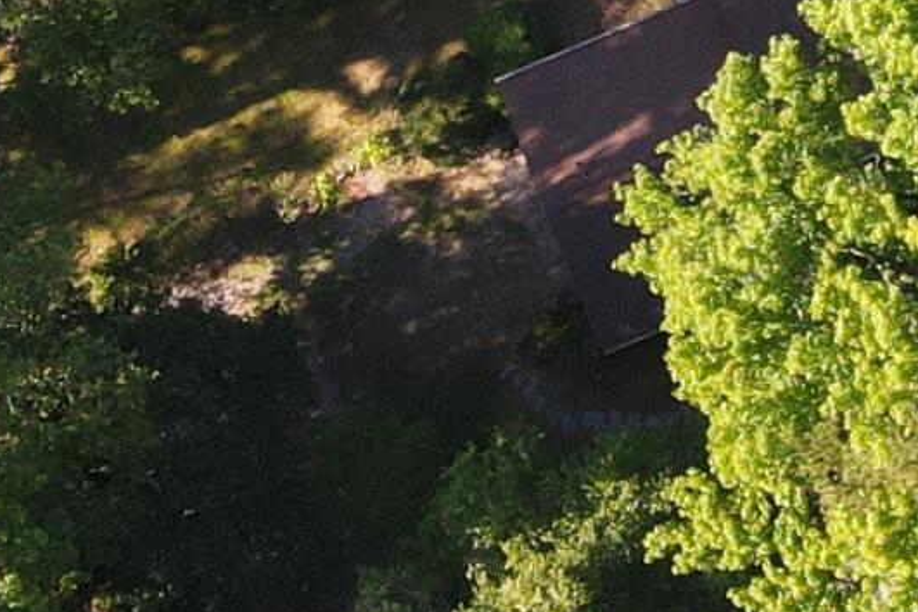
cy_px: -659
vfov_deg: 9.1
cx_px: 913
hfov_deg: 14.3
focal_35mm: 141
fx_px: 3595
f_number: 2.8
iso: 330
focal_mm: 4.5
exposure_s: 1/15
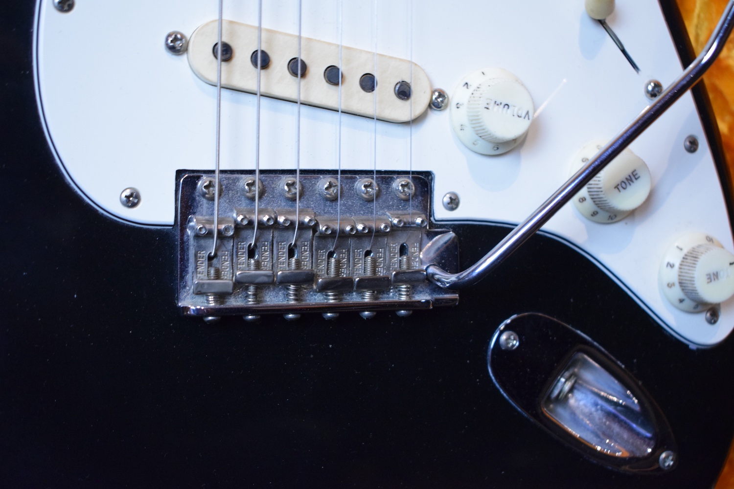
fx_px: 1101
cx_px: 367
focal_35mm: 54
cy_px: 244
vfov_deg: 25.1
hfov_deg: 36.9
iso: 2500
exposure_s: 1/60
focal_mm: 36
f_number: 4.8
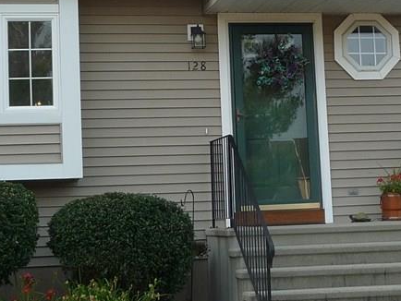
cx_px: 243
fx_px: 1066
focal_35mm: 92
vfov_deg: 15.9
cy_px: 49
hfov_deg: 21.3
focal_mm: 5
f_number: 3.4
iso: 100
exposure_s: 1/200
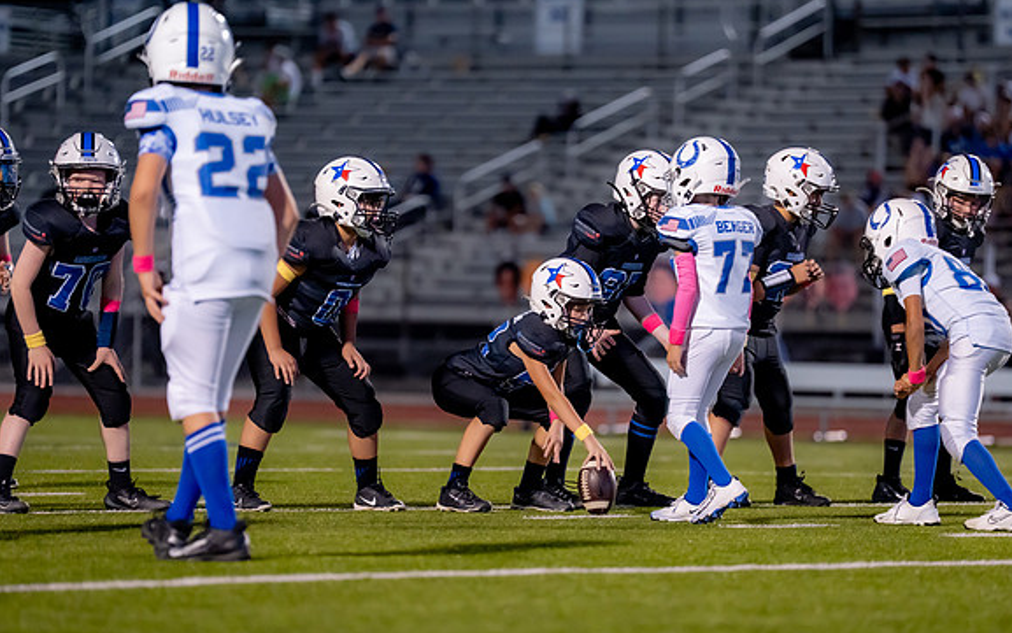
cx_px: 525
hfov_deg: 8.4
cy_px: 380
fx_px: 6925
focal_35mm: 251
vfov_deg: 5.2
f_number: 2.8
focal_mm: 200
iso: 2500
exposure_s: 1/1000
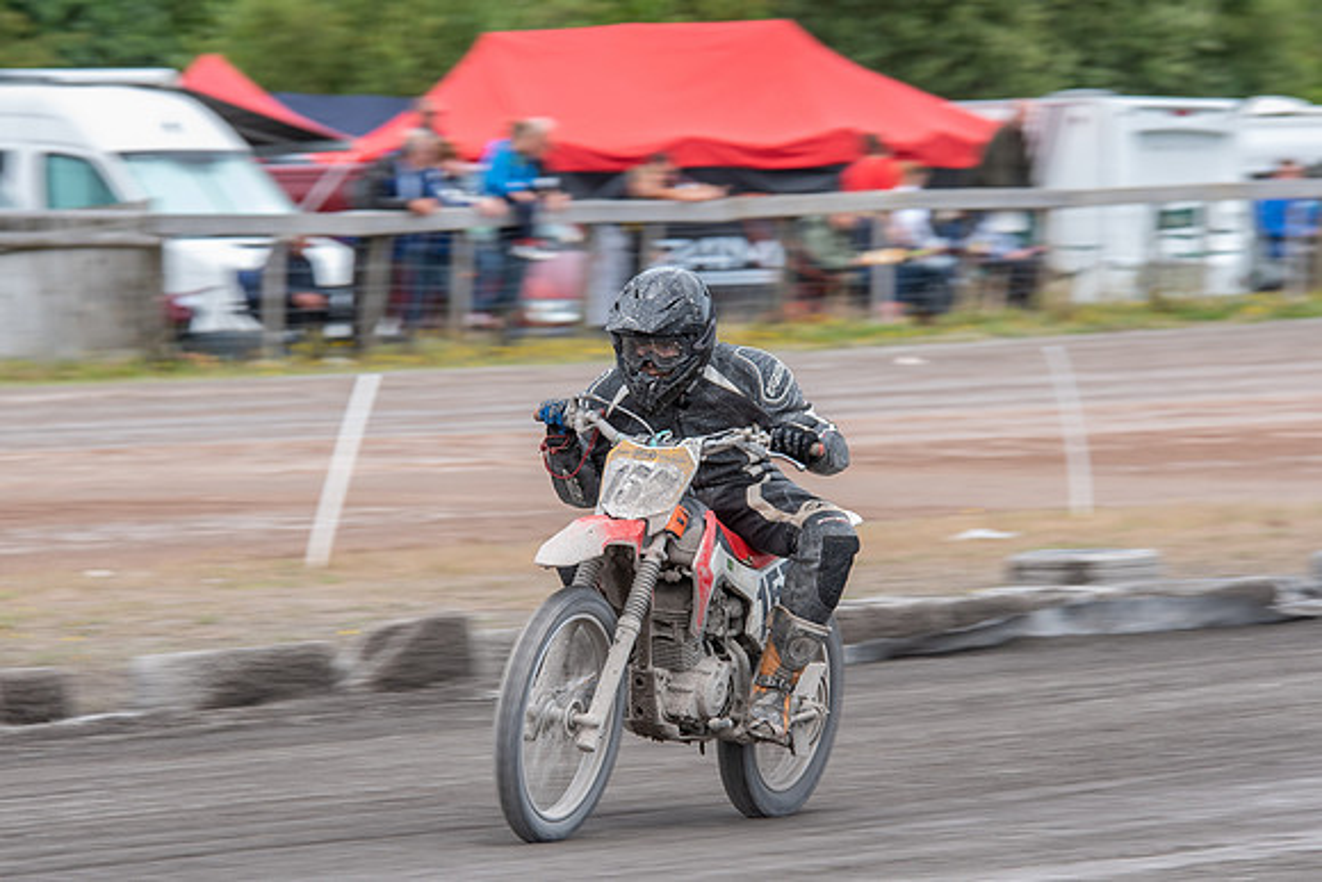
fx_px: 10992
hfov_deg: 6.9
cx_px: 630
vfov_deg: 4.6
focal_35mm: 299
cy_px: 553
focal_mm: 175
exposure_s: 1/160
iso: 200
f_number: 8
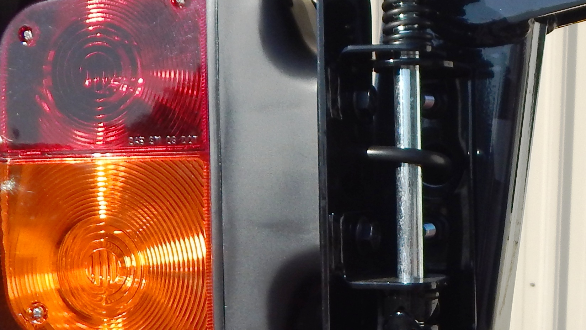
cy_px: 213
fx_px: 1041
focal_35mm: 67
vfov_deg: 18.0
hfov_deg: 30.2
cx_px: 518
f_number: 6
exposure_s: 1/500
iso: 125
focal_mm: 4
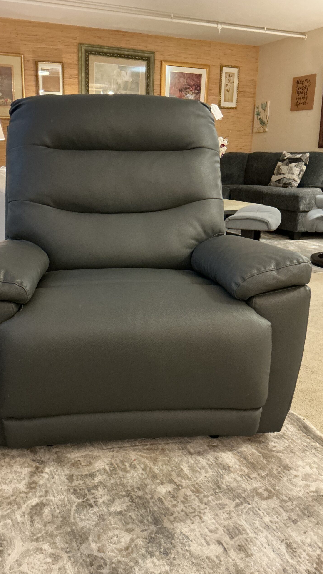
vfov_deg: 61.0
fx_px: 487
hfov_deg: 36.6
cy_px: 290
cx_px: 137
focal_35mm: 32
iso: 320
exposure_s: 1/40
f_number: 1.8
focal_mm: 3
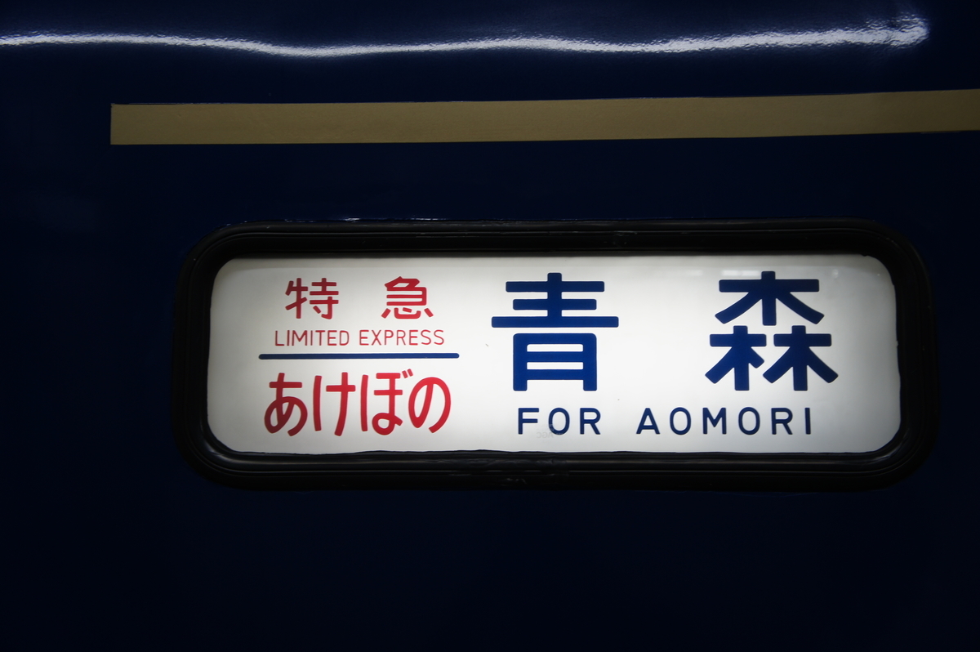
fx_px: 1306
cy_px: 326
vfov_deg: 28.0
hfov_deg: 41.1
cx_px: 490
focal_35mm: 48
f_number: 4.5
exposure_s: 1/60
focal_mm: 32
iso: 200
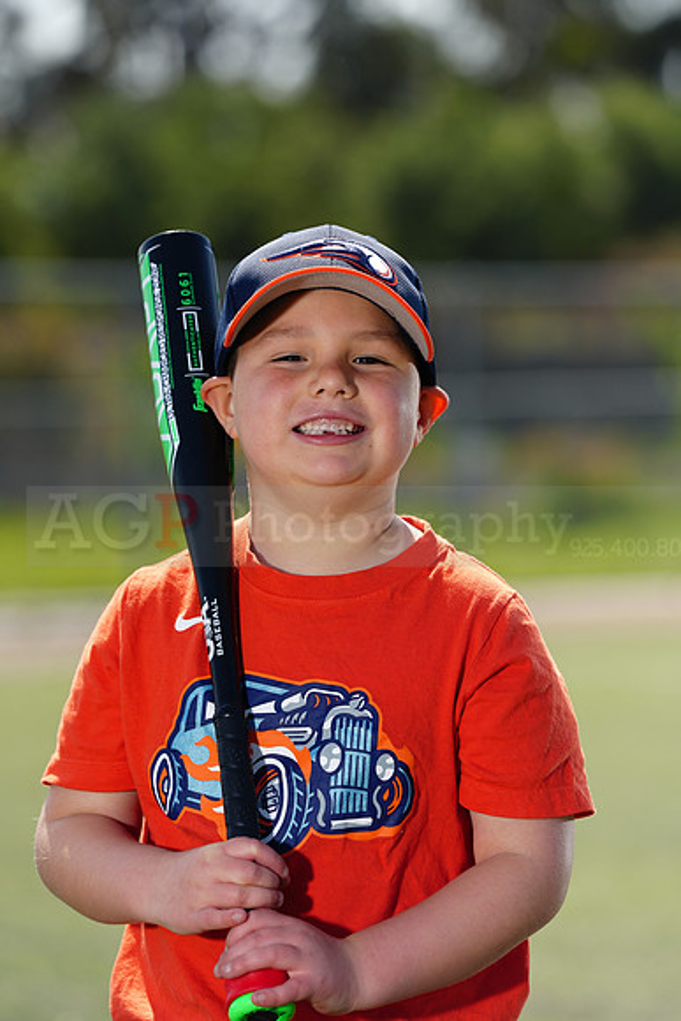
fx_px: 5671
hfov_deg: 6.9
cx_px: 340
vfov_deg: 10.3
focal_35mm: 200
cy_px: 510
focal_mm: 200
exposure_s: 1/250
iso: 50
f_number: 5
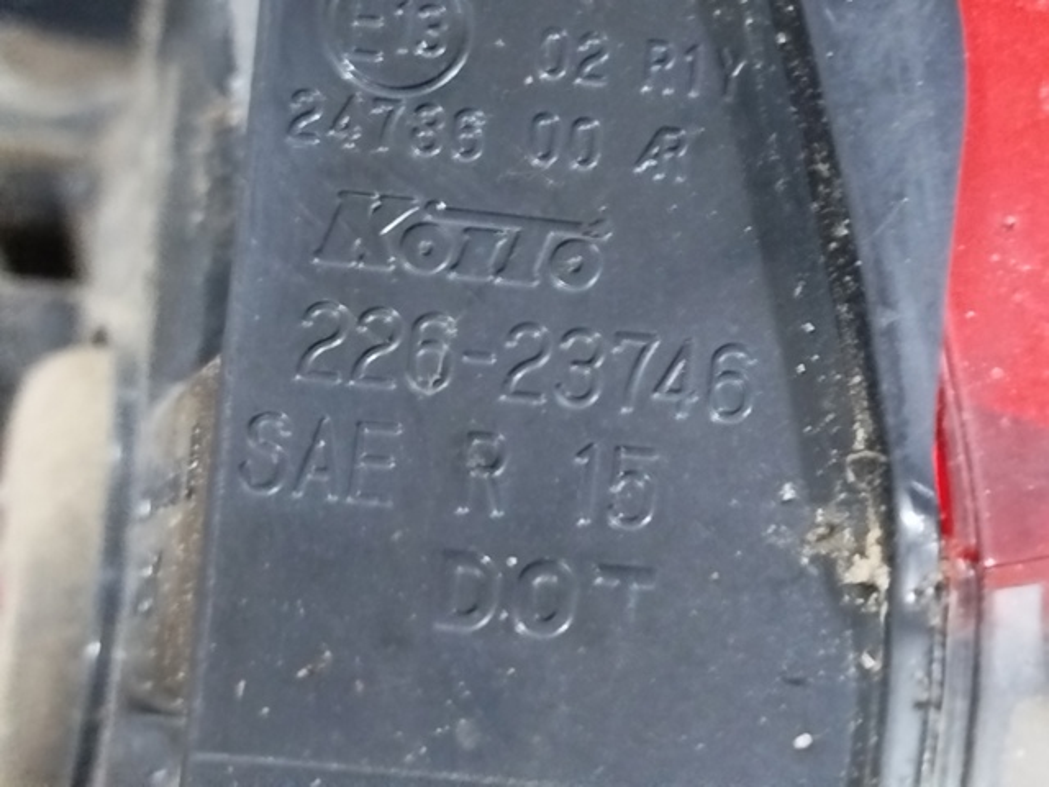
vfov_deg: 20.4
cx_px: 524
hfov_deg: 27.0
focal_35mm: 72
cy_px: 394
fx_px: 2182
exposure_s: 1/17
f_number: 1.7
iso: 1000
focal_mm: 5.31
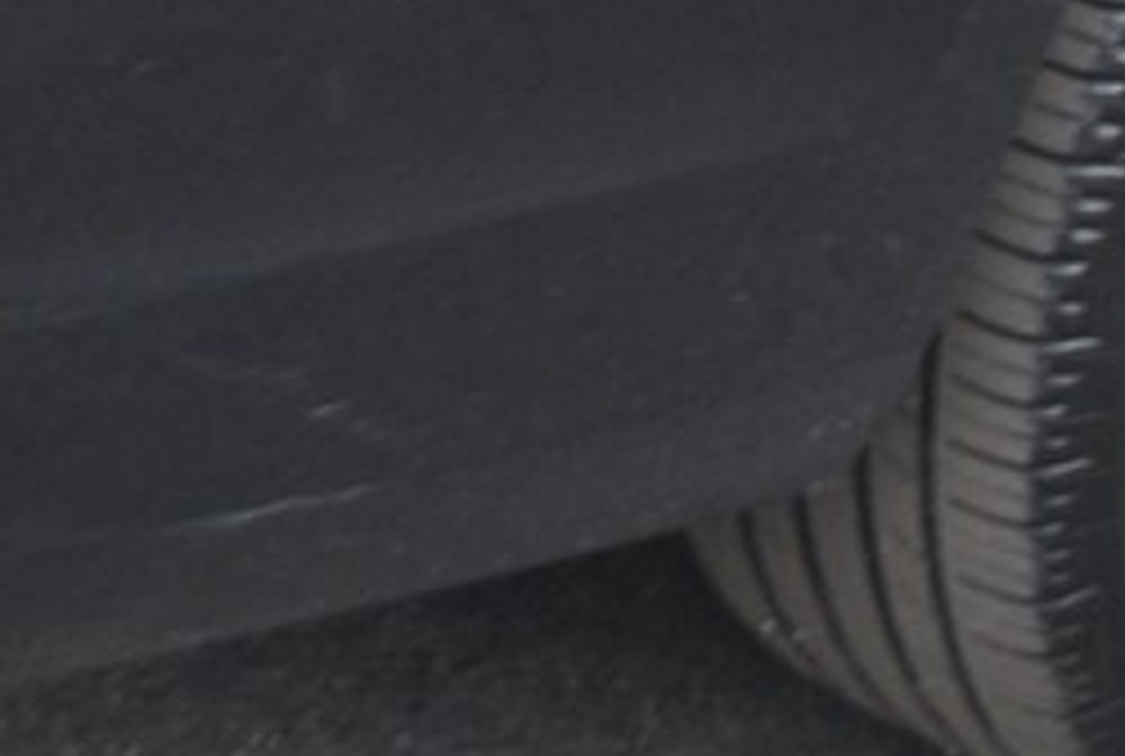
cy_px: -1213
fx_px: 6610
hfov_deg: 9.7
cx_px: 324
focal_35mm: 211
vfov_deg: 6.2
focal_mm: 22
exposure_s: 1/50
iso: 200
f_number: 4
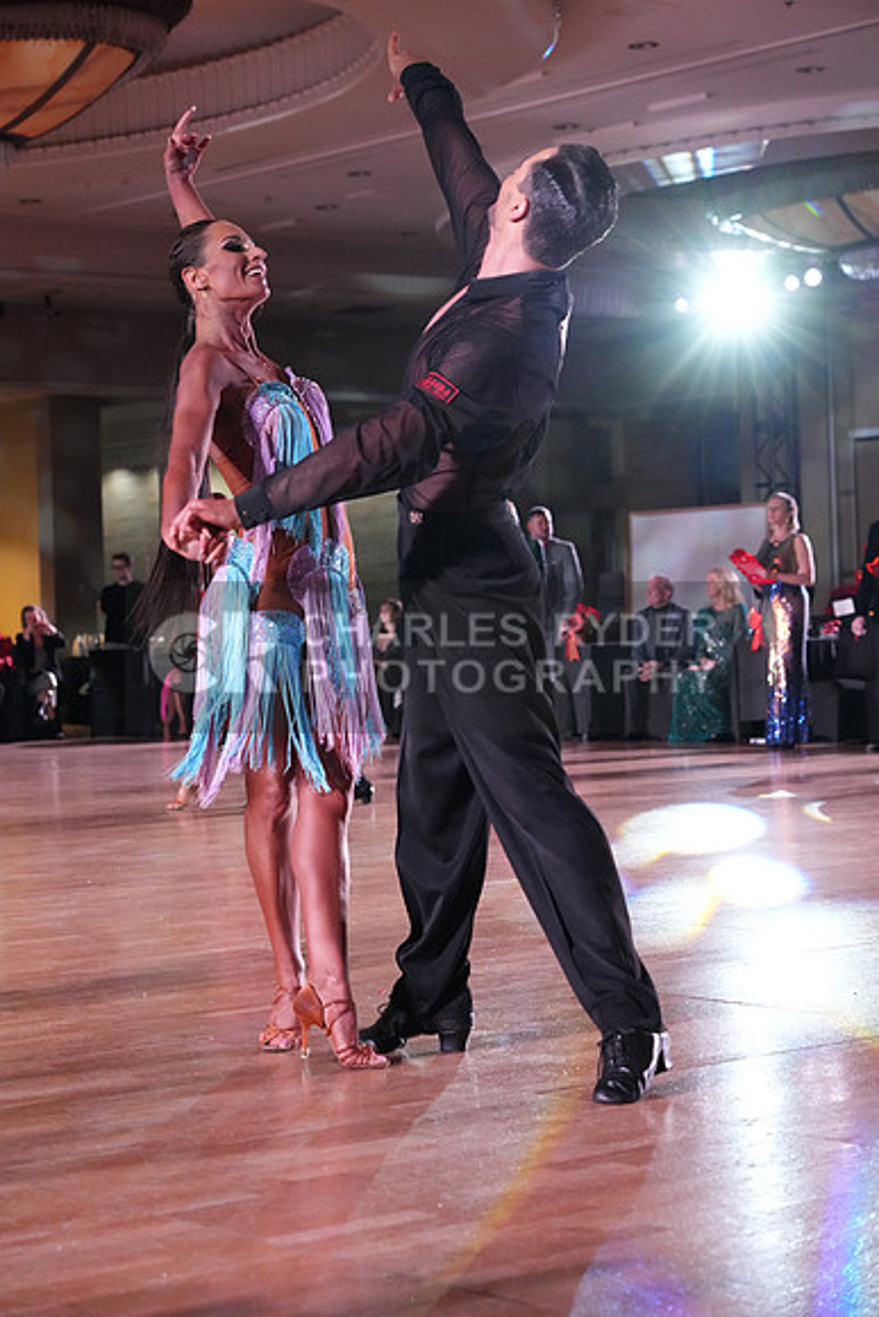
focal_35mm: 74
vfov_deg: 27.3
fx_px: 2708
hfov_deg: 18.4
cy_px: 658
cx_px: 440
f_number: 5
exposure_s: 1/320
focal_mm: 74
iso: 6400
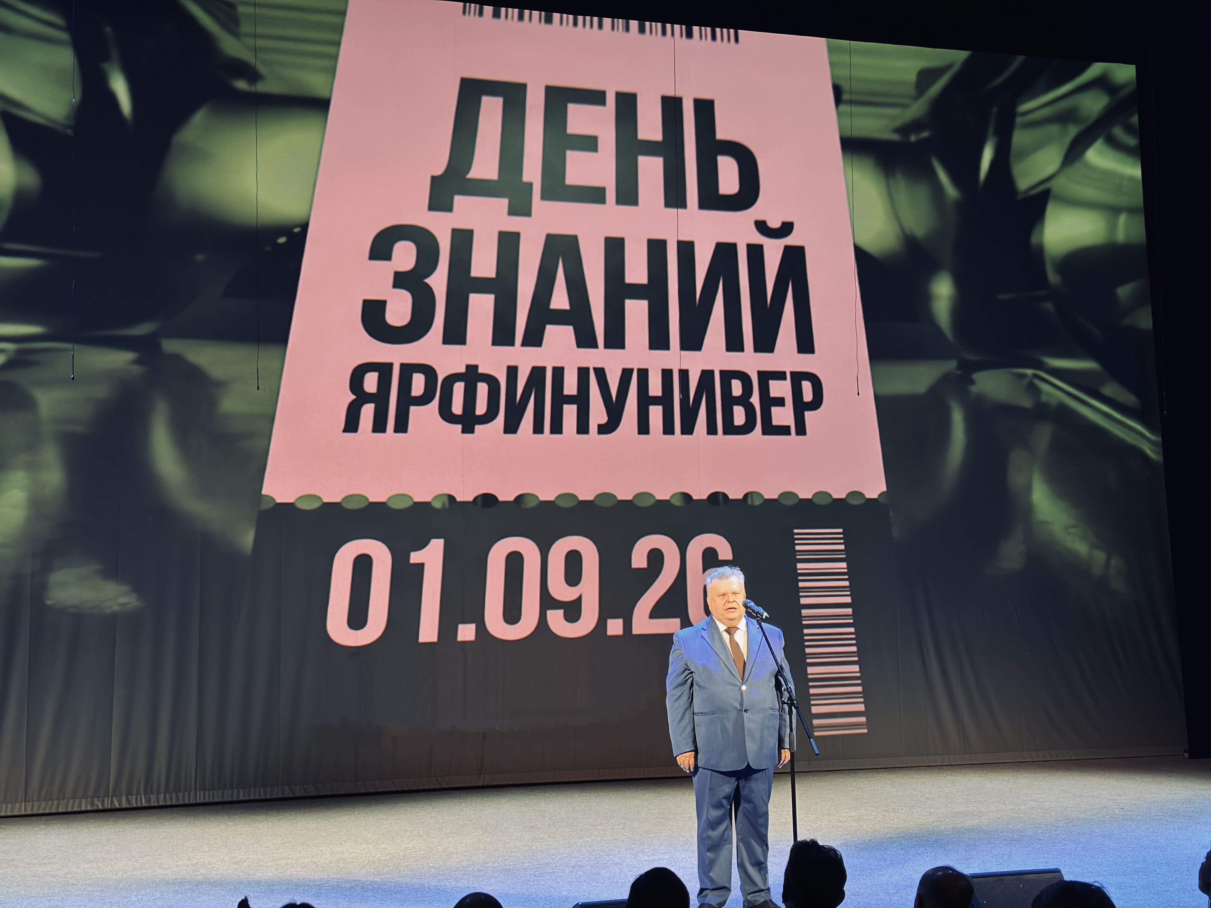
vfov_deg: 30.3
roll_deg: +0.9
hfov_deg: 39.7
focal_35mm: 48
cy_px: 454
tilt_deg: +4.7
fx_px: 1679
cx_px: 606
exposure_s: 1/42
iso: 125
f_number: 1.78
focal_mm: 6.86
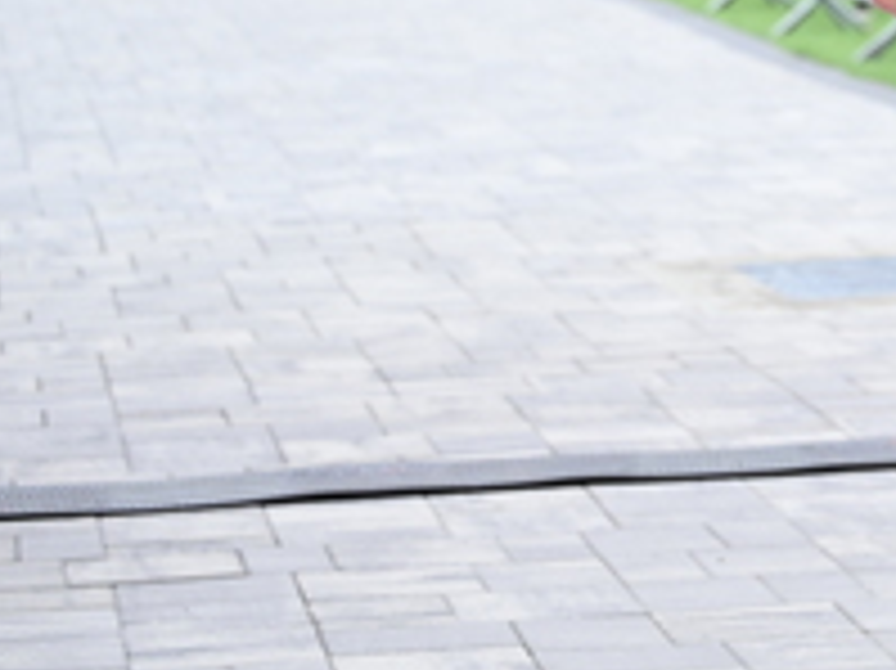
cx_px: 1139
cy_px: -119
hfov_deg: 10.4
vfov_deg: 7.9
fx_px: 4812
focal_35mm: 186
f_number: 2.8
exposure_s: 1/1600
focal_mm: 70
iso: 800
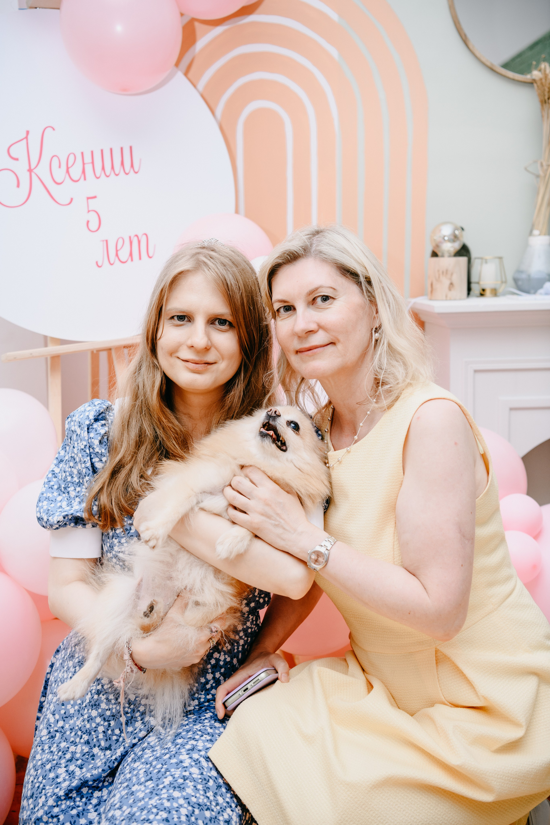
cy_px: 412
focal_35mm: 42
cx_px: 275
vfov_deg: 46.4
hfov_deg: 31.9
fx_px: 962
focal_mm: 42
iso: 200
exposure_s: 1/160
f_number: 3.5
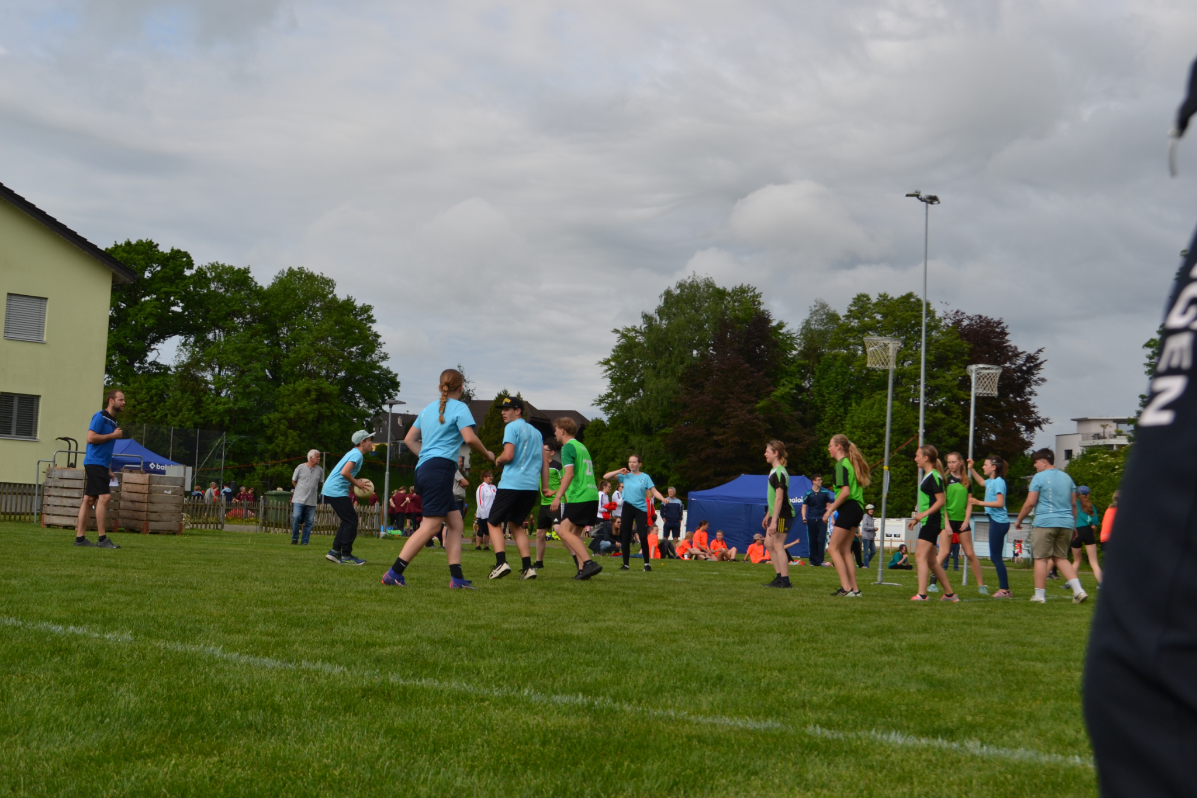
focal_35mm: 48
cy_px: 399
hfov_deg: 41.1
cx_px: 598
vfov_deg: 28.1
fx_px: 1596
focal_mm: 32
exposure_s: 1/250
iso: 100
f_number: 8
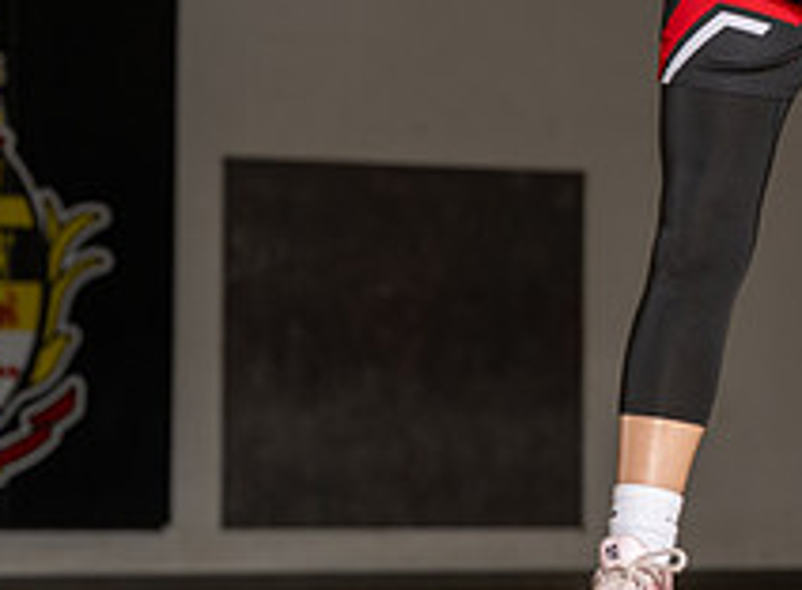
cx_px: 966
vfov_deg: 5.6
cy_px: 16
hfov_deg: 7.6
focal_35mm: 260
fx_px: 5983
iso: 80
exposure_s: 1/200
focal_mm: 75
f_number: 4.5
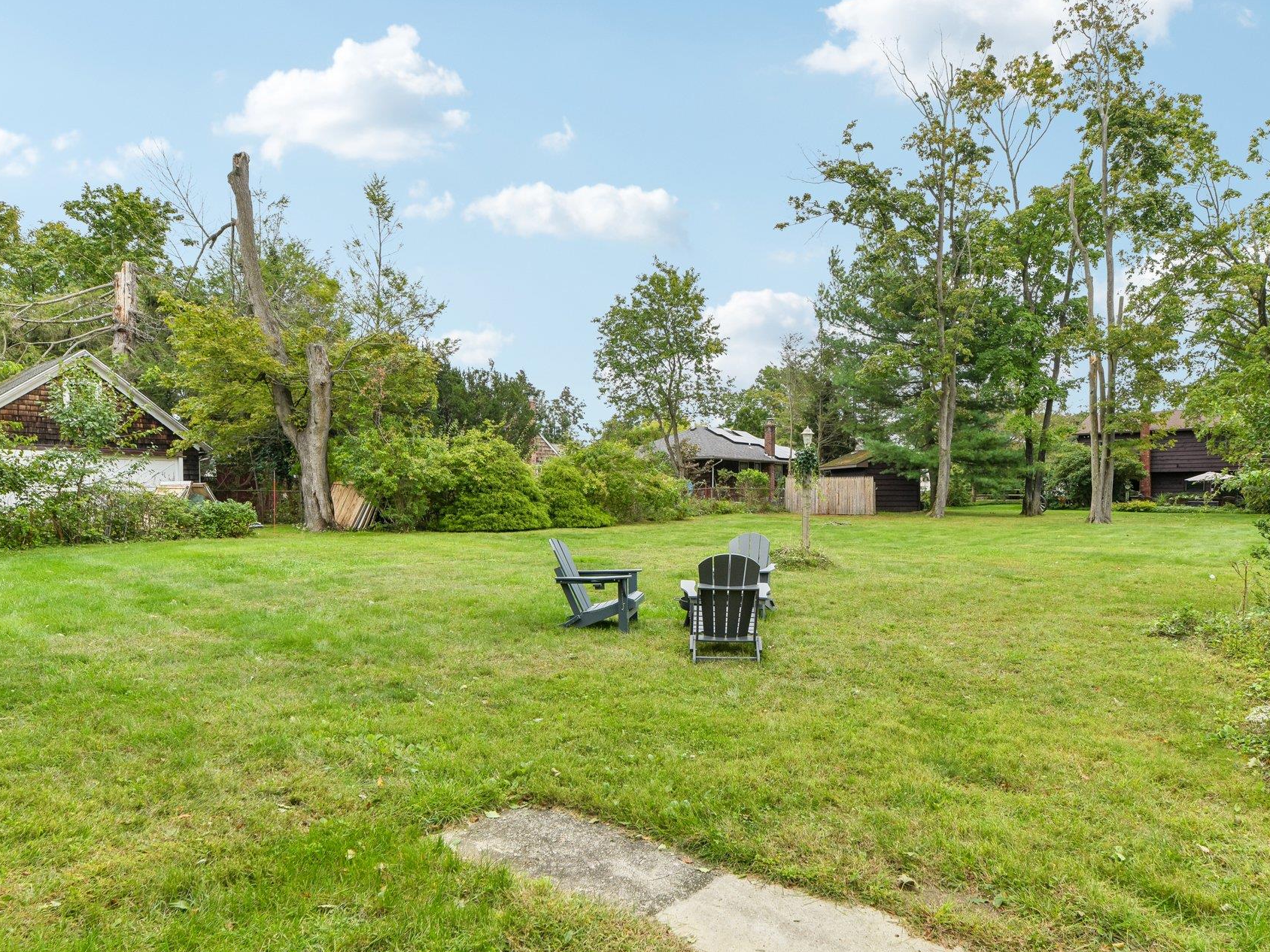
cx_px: 719
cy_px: 510
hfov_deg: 78.6
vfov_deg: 63.4
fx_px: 770
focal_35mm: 21
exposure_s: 1/60
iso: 160
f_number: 9
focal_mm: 18
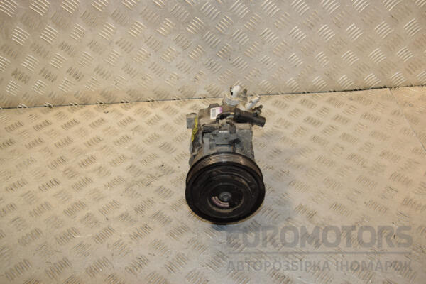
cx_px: 213
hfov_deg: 53.1
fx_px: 426
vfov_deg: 36.9
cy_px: 142
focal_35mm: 36
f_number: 6.3
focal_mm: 24
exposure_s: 1/200
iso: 800
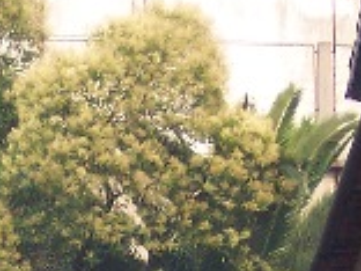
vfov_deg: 2.5
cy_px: 586
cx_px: -132
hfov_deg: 3.4
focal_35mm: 583
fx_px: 6080
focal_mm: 24
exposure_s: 1/180
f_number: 4.8
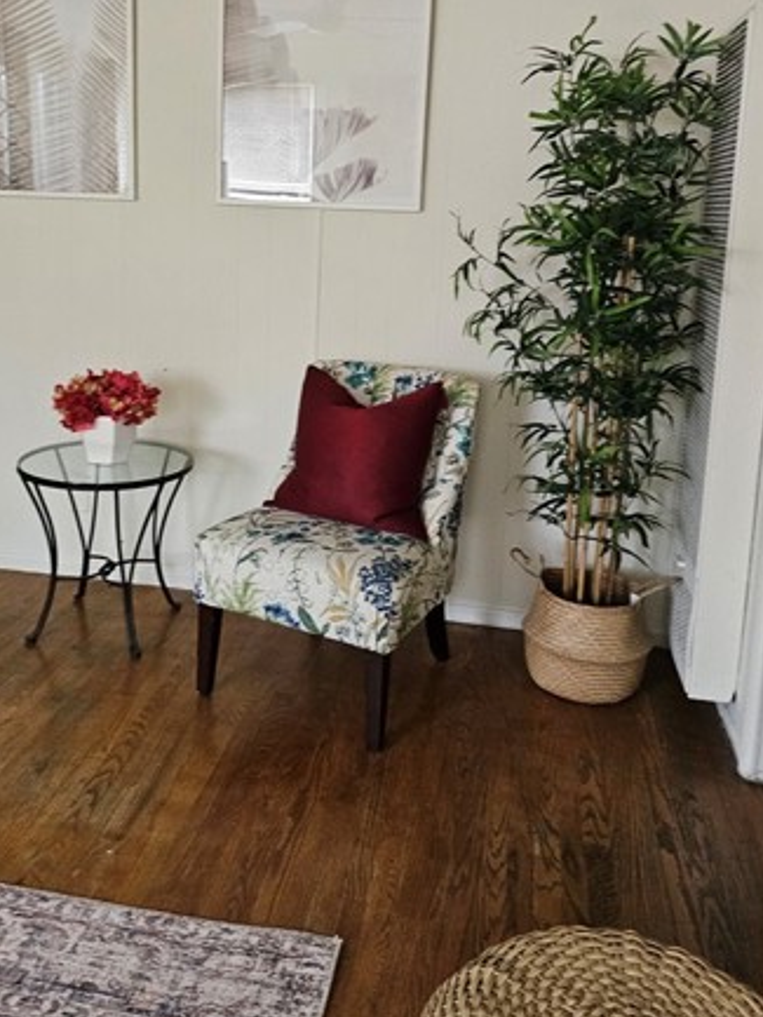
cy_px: 371
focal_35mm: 34
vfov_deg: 53.3
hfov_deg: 41.6
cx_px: 298
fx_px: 999
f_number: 1.7
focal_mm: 6.3
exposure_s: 1/120
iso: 500
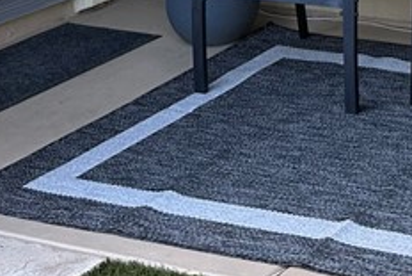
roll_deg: -0.6
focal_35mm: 110
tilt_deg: -6.6
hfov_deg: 16.3
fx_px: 1260
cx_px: 687
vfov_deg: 11.4
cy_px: -248
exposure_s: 1/207
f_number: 1.78
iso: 64
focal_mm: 6.86
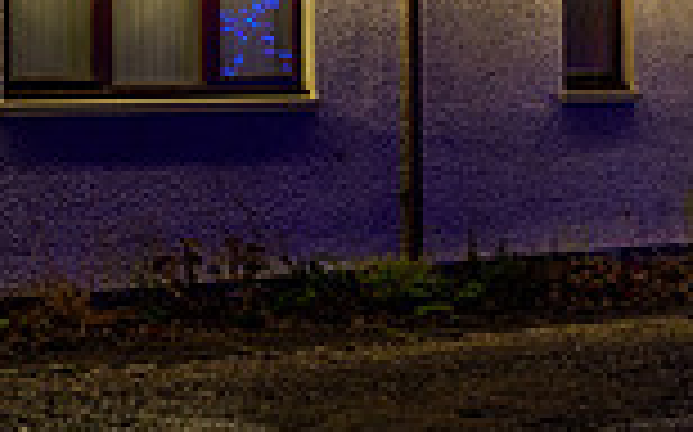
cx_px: 972
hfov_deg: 19.5
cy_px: 86
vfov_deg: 13.5
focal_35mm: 96
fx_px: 1812
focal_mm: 12
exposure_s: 8
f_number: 7.1
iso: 64
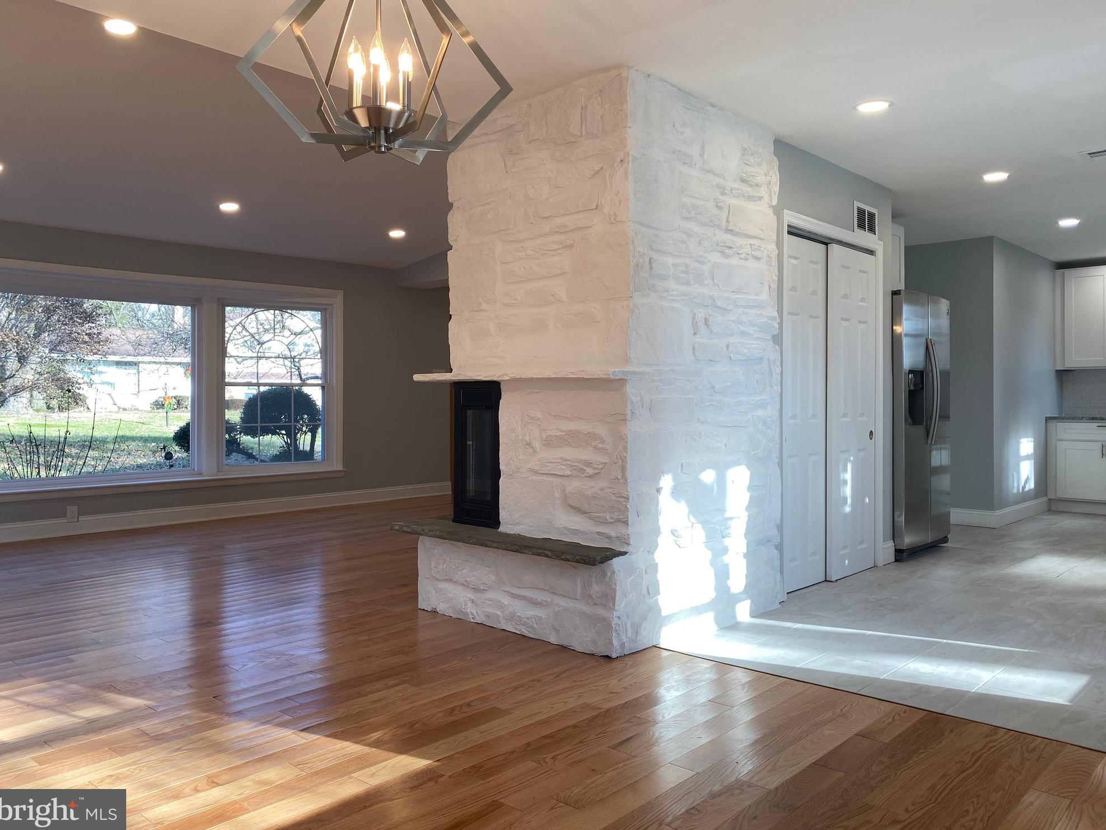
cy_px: 404
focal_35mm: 27
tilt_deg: -0.6
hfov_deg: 65.3
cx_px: 560
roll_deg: -0.2
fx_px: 863
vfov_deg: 51.3
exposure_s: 1/132
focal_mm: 4.25
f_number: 1.8
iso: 32
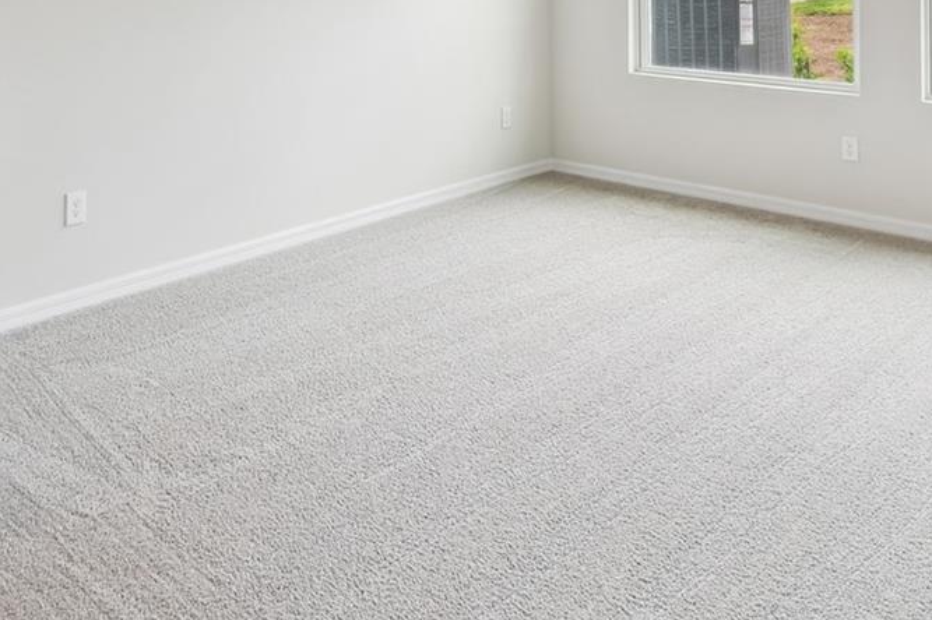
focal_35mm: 36
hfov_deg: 53.1
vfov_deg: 32.4
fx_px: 931
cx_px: 423
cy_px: -64
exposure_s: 1/25
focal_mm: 10
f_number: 7.1
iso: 100
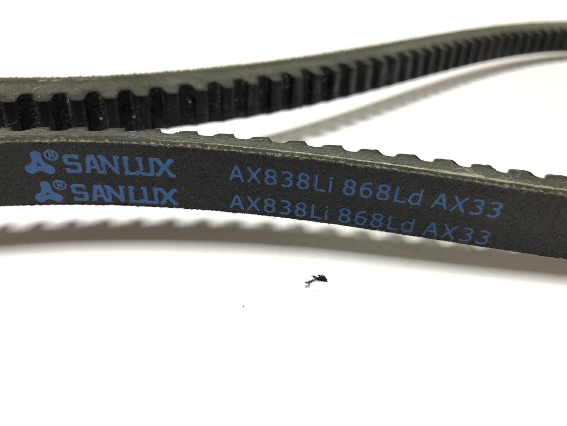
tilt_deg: -32.0
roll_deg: +0.4
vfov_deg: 49.7
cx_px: 284
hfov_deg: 63.4
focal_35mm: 28
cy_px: 213
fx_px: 459
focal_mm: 4
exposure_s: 1/17
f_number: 1.8
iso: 80
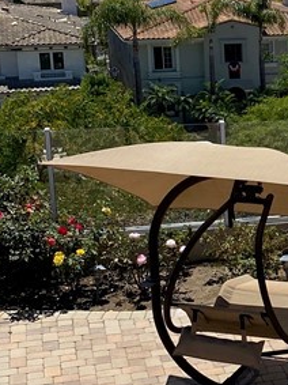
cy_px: 182
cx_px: 459
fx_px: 1044
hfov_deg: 14.4
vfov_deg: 20.9
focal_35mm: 94
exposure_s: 1/4808
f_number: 1.8
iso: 32
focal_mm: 4.25
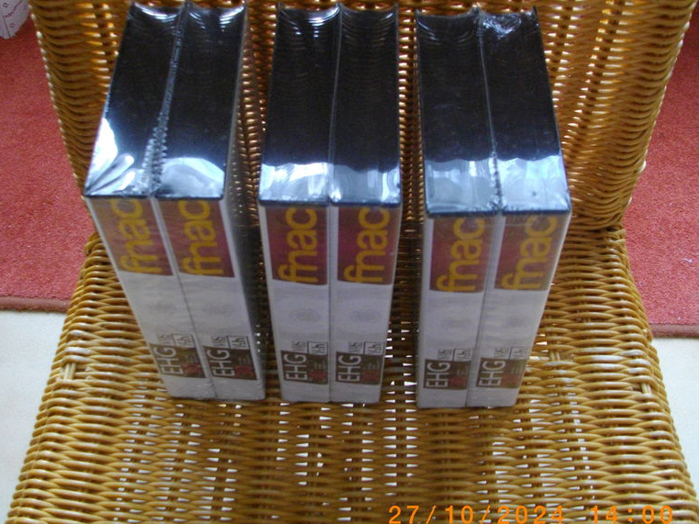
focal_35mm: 42
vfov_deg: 34.3
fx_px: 848
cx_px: 308
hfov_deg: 44.7
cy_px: 245
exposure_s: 1/50
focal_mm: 5.7
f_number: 2.9
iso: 270
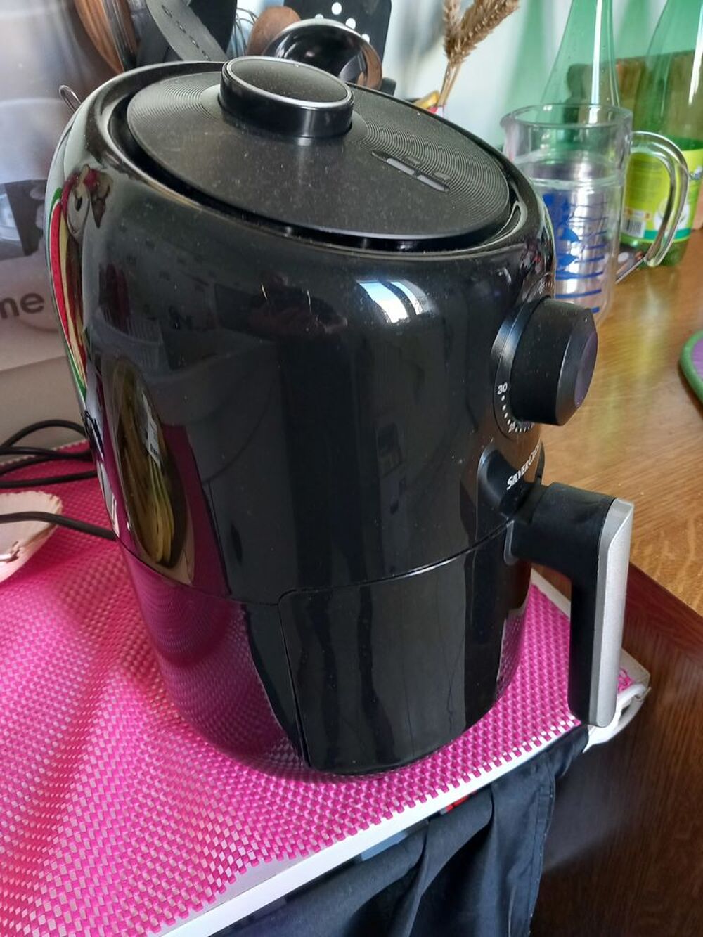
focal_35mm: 27
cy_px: 468
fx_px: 731
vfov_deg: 65.3
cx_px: 352
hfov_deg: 51.4
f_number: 1.8
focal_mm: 4
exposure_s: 1/25
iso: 250
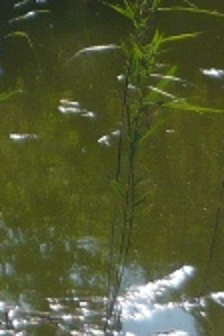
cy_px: -260
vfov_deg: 9.4
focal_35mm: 209
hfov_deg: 5.5
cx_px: -774
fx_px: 1951
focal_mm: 5.5
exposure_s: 1/800
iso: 100
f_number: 2.8
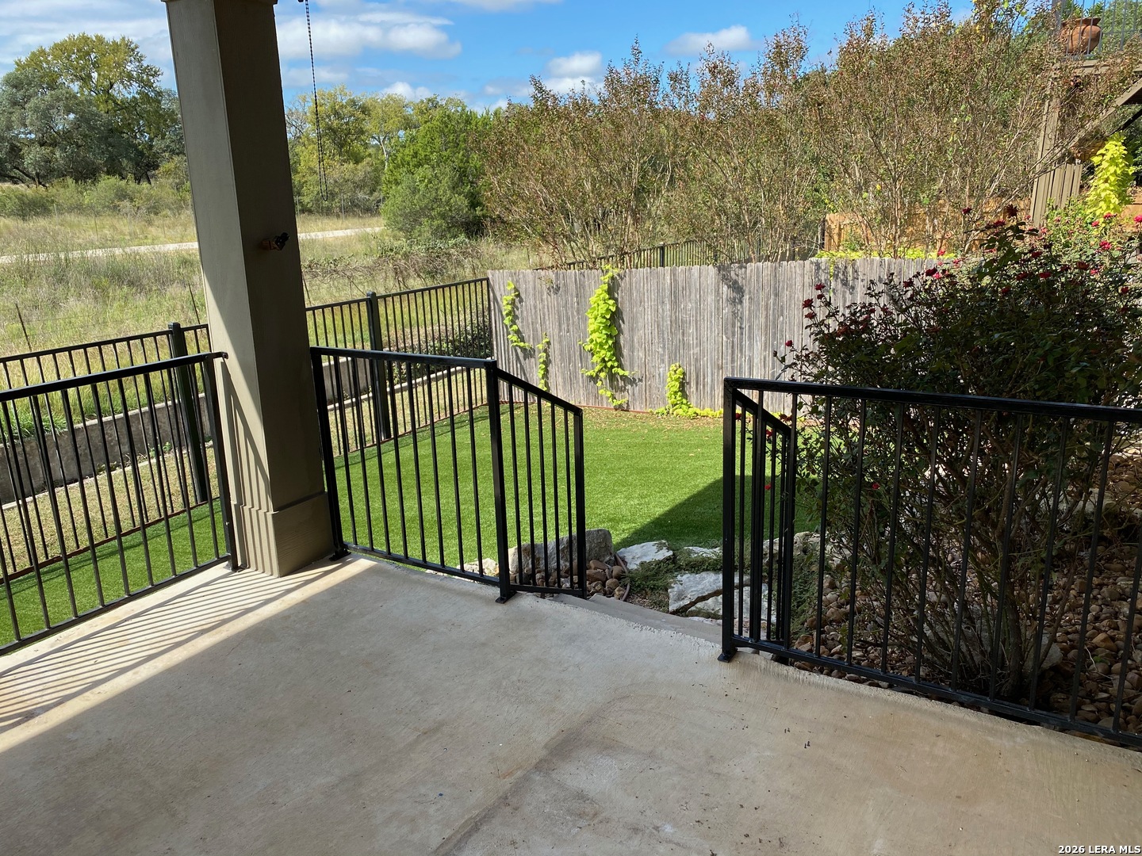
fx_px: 858
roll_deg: +0.6
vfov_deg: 53.1
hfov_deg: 67.3
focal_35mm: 26
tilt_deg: -17.2
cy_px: 428
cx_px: 571
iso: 32
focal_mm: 4.25
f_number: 1.8
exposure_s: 1/1272
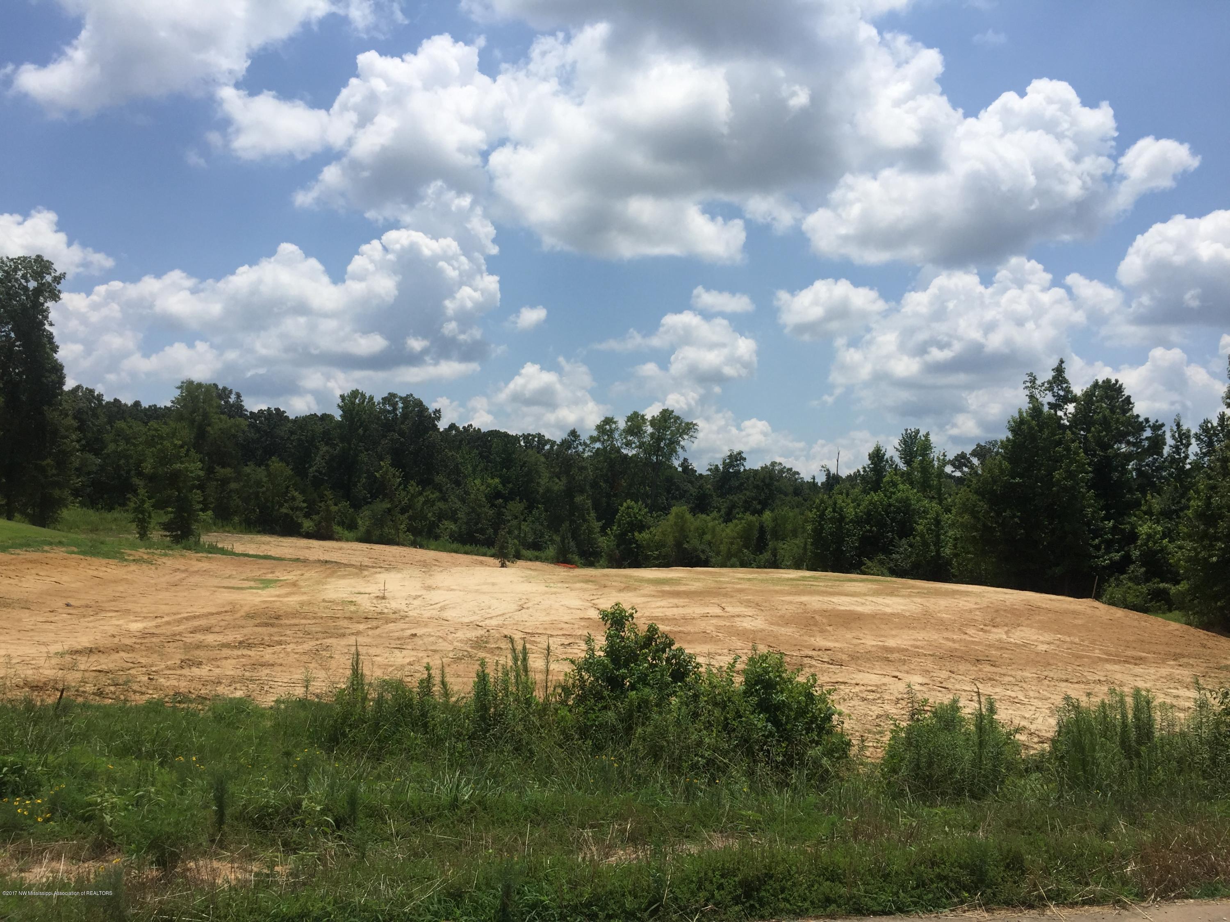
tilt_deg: +3.1
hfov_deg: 61.7
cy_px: 461
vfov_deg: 48.2
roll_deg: -1.8
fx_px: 1030
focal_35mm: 29
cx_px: 615
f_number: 2.2
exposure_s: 1/4405
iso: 32
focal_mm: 4.15
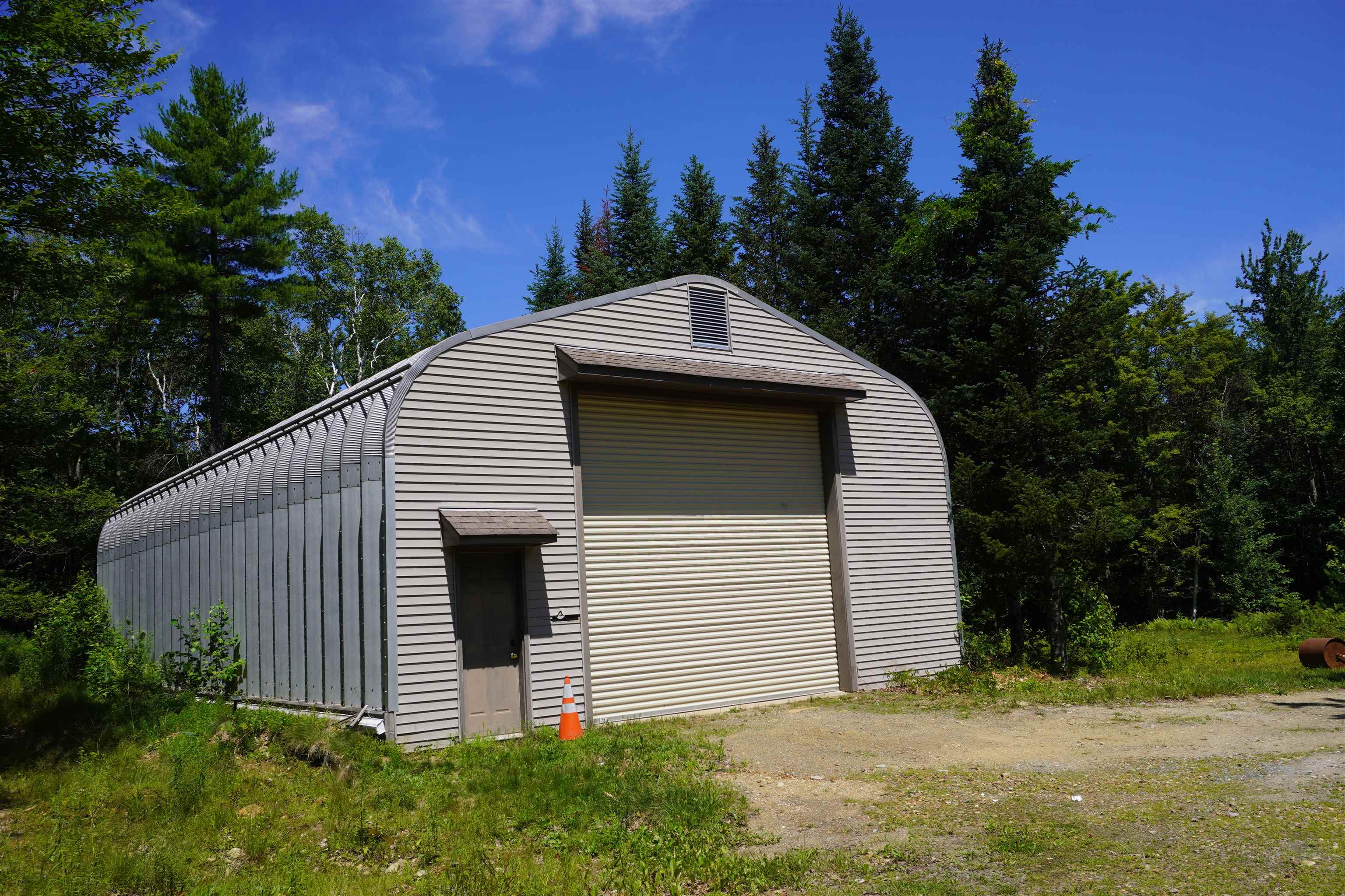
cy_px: 448
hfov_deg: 61.9
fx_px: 1121
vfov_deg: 43.6
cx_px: 672
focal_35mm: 30
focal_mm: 20
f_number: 10
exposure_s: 1/200
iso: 100
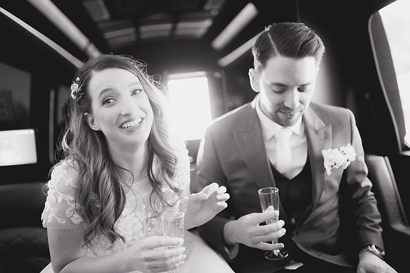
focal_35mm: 39
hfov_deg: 49.7
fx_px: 442
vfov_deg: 34.4
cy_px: 136
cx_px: 205
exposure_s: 1/200
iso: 1250
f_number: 1.4
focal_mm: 35
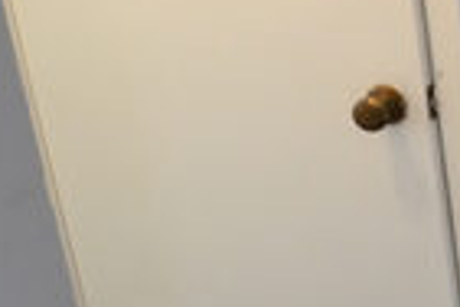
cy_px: -2
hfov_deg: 20.4
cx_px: 838
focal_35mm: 68
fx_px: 869
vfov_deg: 19.4
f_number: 3.5
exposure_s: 1/50
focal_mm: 10
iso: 800
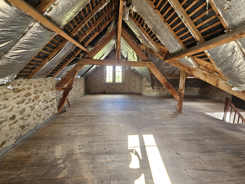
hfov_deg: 106.2
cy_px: 92
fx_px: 92
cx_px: 122
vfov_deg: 89.9
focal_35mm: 13
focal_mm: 2.2
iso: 125
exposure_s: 1/50
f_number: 2.2
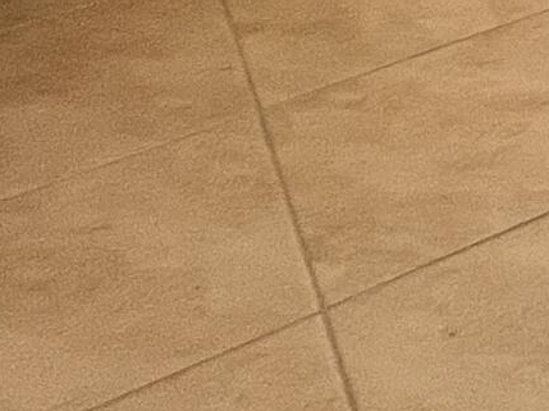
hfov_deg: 15.2
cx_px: 1231
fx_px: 1442
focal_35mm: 91
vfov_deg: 11.2
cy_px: -773
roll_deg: +0.0
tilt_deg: -3.7
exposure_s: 1/120
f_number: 1.8
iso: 160
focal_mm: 1.57
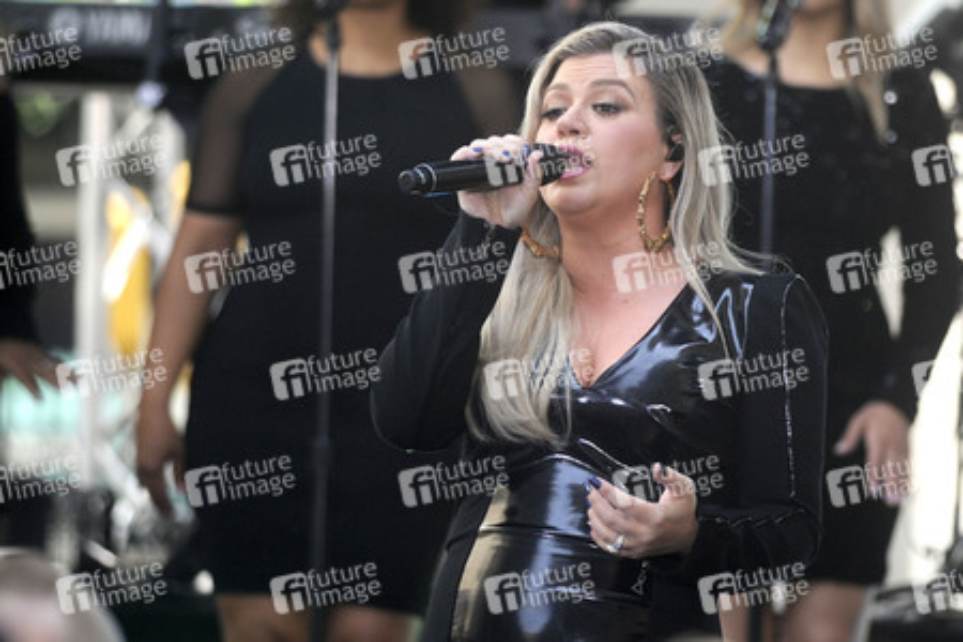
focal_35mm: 300
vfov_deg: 4.6
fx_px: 8024
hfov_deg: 6.9
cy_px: 321
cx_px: 482
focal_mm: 300
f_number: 4
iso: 1000
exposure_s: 1/800
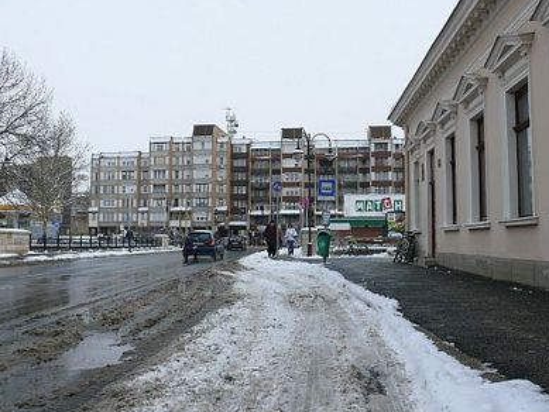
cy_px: 207
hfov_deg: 51.3
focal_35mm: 36
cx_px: 271
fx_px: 571
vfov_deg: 39.7
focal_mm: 7.4
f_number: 5.6
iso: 100
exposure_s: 1/320
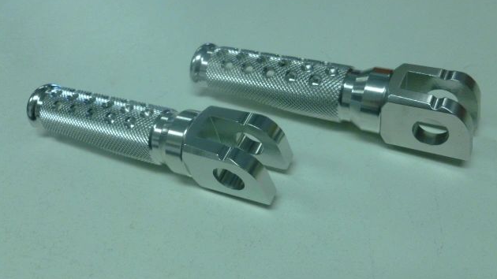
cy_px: 130
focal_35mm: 31
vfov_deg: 37.7
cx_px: 250
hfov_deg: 62.6
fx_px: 408
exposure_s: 1/60
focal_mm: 5
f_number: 3.3
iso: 400
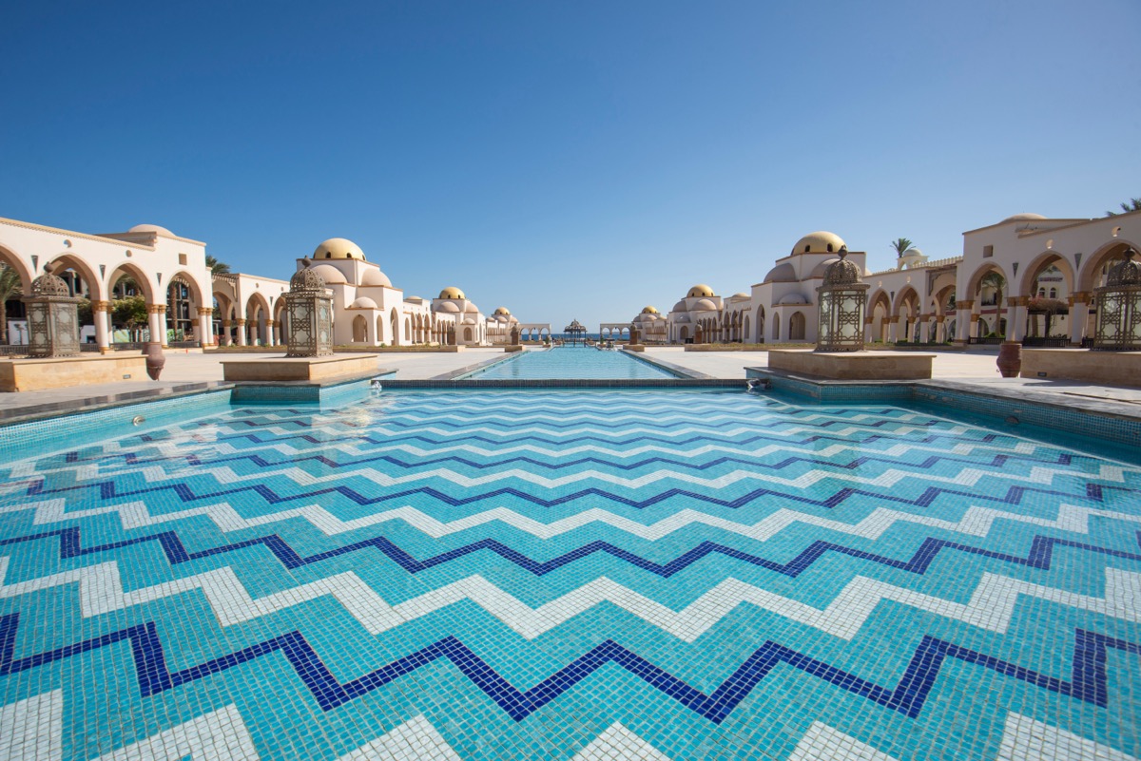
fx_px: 507
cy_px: 380
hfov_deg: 96.7
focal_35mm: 16
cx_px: 570
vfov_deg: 73.8
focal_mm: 16
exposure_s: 1/400
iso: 100
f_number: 11
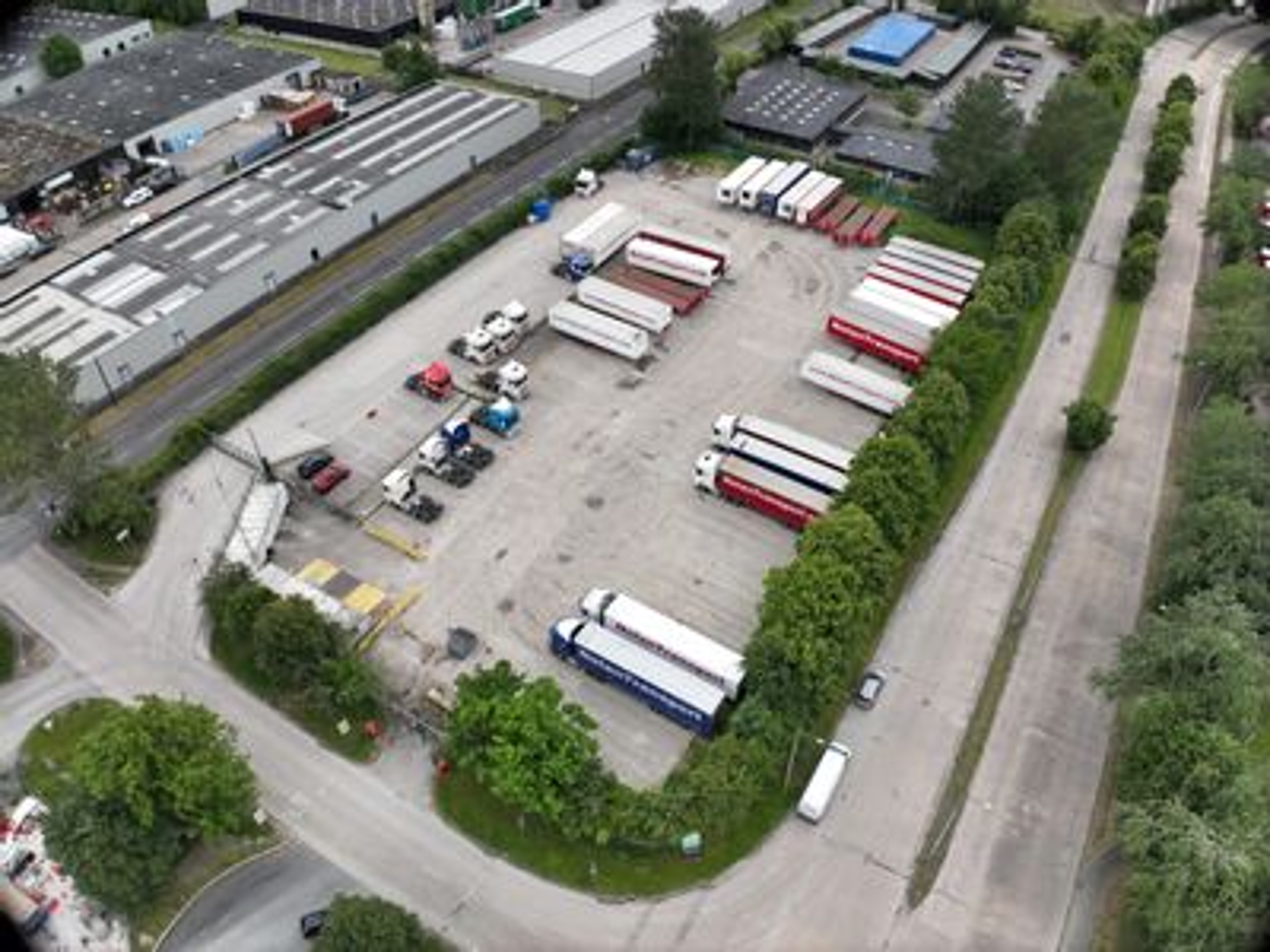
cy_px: 476
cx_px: 635
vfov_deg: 56.8
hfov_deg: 71.6
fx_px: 881
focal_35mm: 24
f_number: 2.8
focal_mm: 12.29
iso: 140
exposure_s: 1/1250
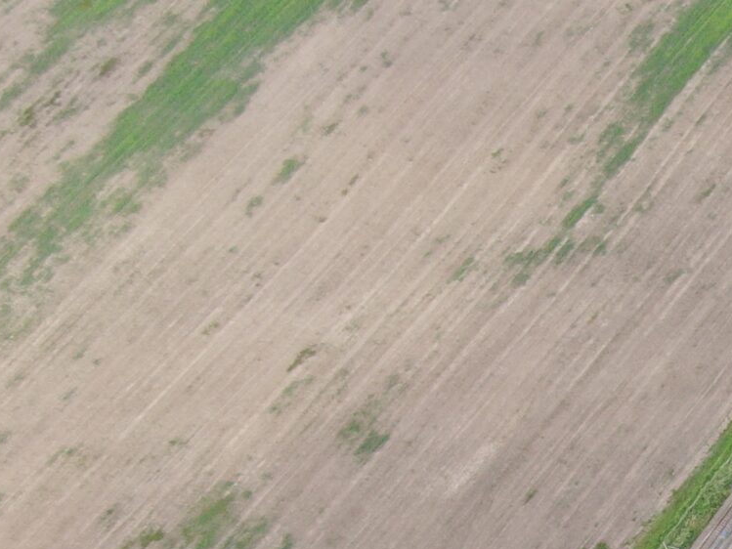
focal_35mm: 82
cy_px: 922
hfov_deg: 19.4
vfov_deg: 15.9
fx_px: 1734
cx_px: 1227
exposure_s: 1/400
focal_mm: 4.39
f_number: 2.8
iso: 100
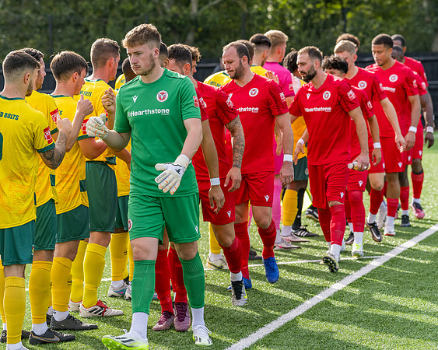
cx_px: 180
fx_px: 1971
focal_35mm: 152
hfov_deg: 12.7
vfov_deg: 10.1
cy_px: 175
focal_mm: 135
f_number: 5
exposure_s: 1/1250
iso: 400
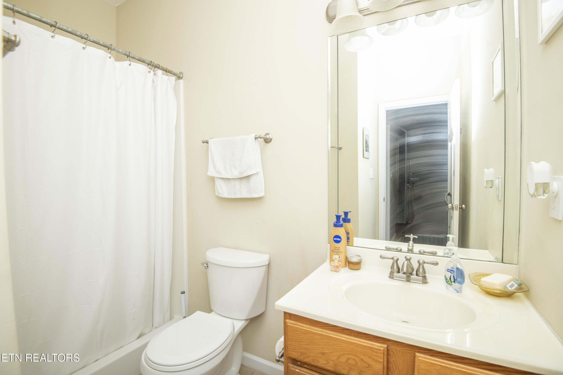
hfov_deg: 96.7
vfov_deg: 73.7
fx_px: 250
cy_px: 188
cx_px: 282
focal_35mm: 16
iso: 500
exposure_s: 1/250
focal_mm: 16
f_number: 8
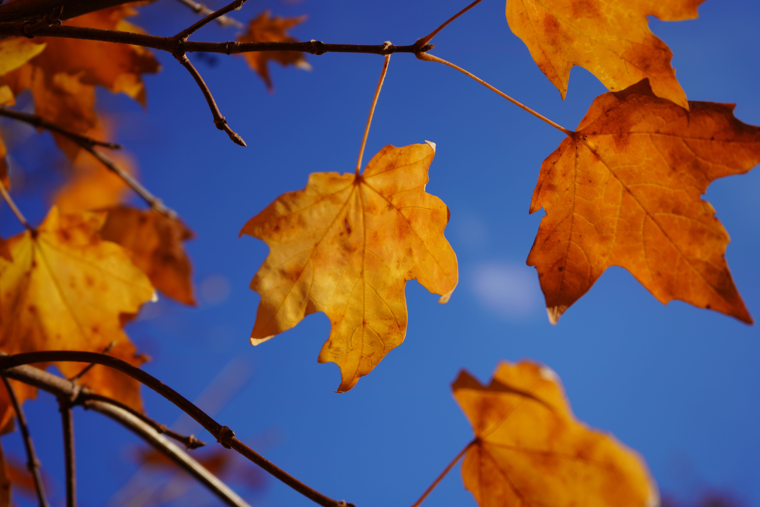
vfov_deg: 27.0
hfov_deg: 39.6
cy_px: 254
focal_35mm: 50
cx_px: 380
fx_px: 1056
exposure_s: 1/800
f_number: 5.6
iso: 100
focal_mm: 50
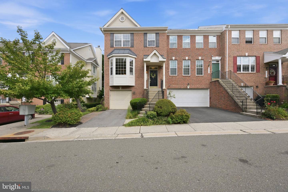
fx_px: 112
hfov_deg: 104.3
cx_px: 144
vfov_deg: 81.2
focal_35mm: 14
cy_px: 96
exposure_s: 1/1000
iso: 400
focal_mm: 14
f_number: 7.1
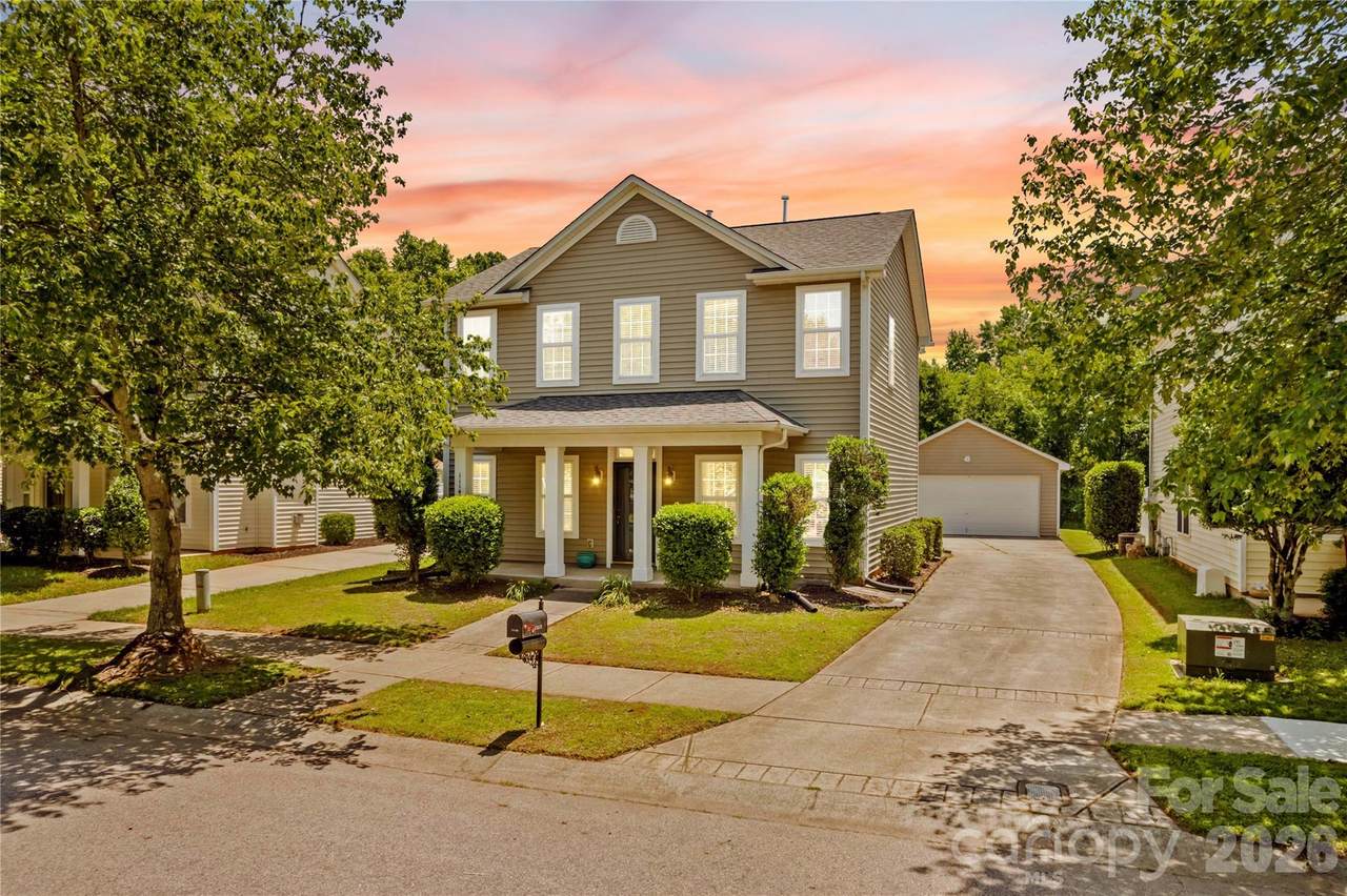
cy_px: 448
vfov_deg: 57.2
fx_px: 823
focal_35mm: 22
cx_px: 674
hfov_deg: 78.6
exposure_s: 1/1000
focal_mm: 8.38
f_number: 2.8
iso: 100
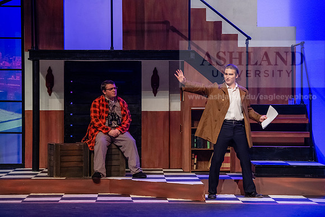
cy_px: 108
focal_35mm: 125
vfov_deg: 11.0
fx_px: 1129
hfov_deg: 16.4
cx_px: 162
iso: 4000
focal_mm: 125
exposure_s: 1/200
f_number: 3.2
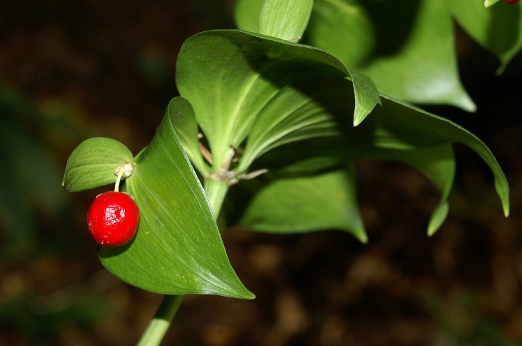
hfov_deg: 17.1
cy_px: 173
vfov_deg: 11.4
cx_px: 261
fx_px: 1738
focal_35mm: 120
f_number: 14
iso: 100
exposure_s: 1/125
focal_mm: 80
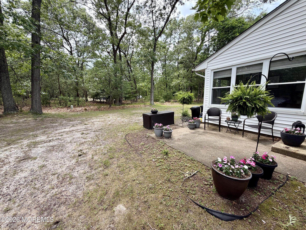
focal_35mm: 14
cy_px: 115
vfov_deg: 85.7
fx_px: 124
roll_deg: +1.8
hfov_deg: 102.1
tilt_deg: -8.7
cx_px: 153
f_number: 2.2
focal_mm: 2.22
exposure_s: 1/312
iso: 50
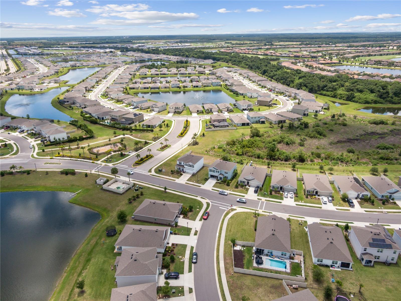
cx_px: 200
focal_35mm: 24
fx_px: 278
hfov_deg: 71.6
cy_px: 150
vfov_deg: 56.8
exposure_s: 1/2000
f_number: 2.8
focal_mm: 4.39
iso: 100
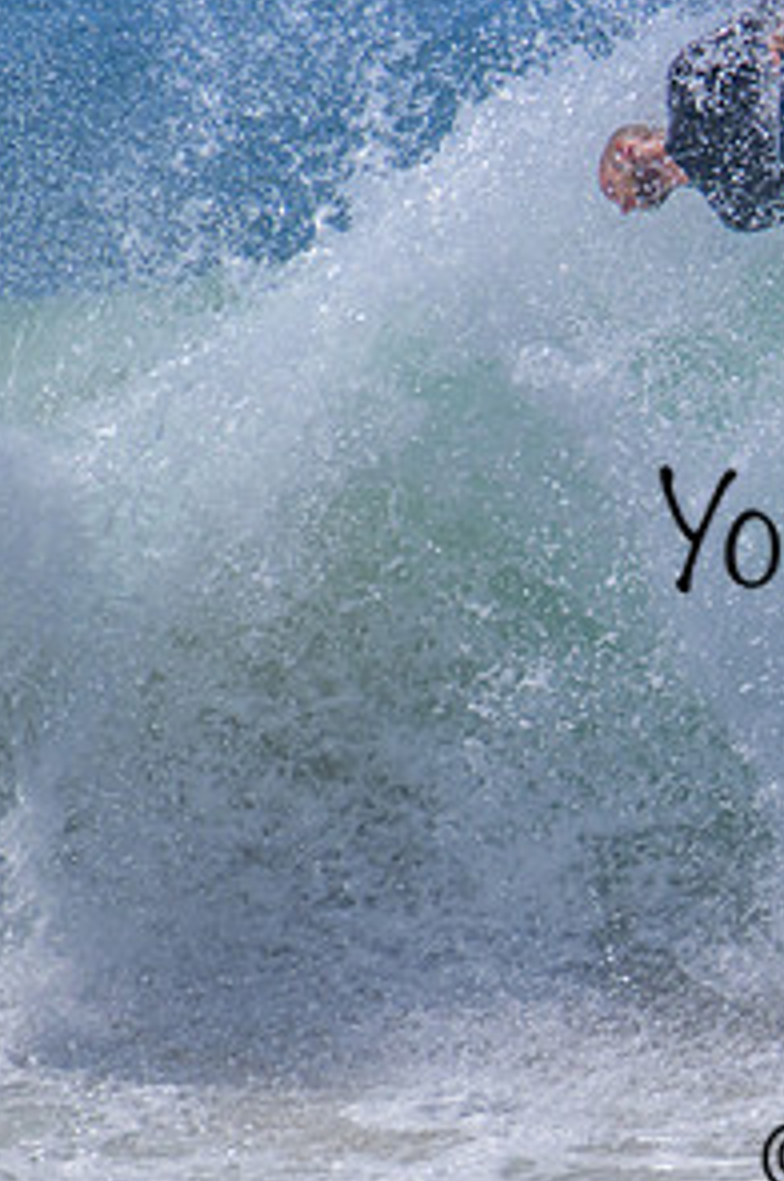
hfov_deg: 0.6
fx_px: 70852
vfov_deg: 1.0
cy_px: 399
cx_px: 1506
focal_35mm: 2164
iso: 560
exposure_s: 1/2000
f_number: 11
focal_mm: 800
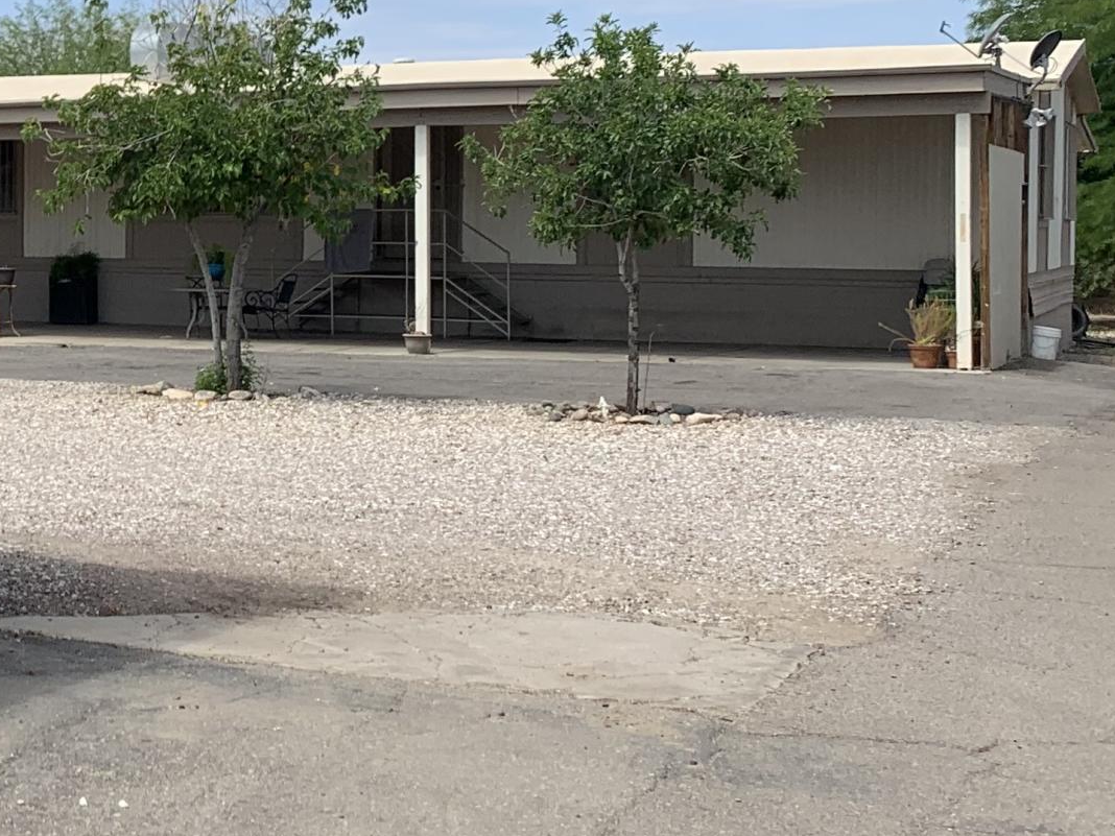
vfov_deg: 20.1
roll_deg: -0.5
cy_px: 252
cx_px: -213
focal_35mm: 73
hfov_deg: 24.3
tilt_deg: +1.8
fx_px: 2351
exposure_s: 1/2481
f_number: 1.8
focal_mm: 4.25
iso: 25
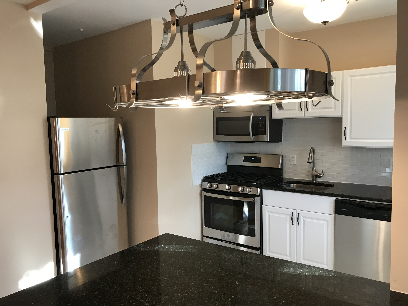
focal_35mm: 28
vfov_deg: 49.7
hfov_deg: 63.4
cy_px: 153
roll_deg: +0.5
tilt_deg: -4.8
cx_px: 204
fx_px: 330
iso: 25
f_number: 1.8
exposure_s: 1/30
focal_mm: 3.99
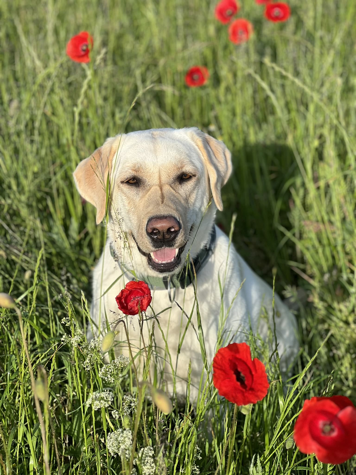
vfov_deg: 25.3
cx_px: 178
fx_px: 1056
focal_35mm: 77
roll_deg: +3.9
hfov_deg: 19.1
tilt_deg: -19.8
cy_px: 238
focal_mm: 9
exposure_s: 1/435
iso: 32
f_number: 2.8
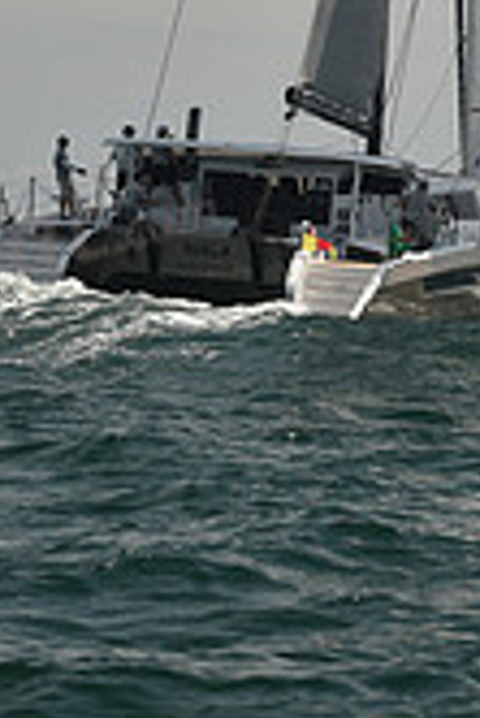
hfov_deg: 4.9
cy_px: -450
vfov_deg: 7.2
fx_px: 5588
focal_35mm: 280
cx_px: 443
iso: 320
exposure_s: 1/1250
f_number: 6.3
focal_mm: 80
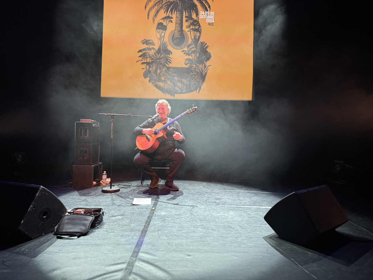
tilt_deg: -1.8
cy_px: 140
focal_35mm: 24
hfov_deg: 71.6
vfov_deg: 56.8
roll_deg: -1.1
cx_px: 186
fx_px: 259
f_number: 1.78
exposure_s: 1/60
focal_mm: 6.76
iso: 320
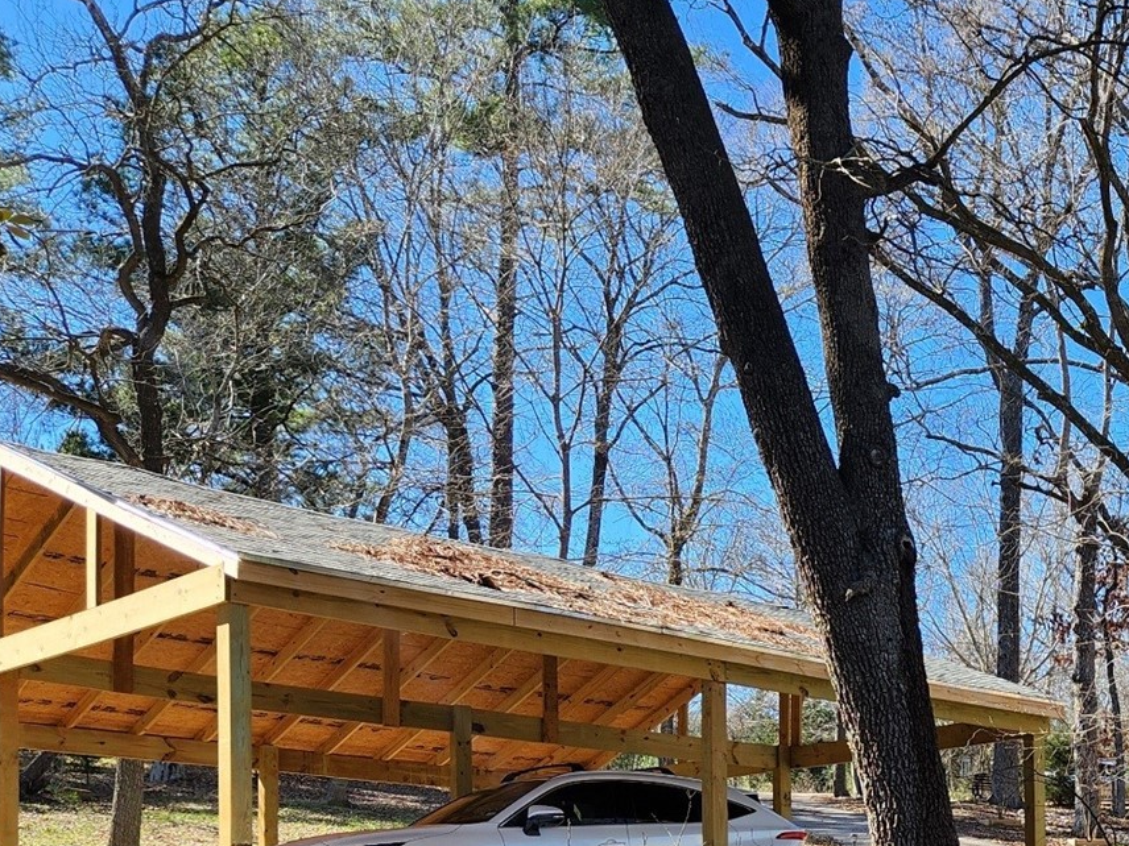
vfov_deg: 24.6
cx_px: 1112
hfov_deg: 32.3
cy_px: 945
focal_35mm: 55
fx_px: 1794
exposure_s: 1/450
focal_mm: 5.4
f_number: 1.8
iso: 20
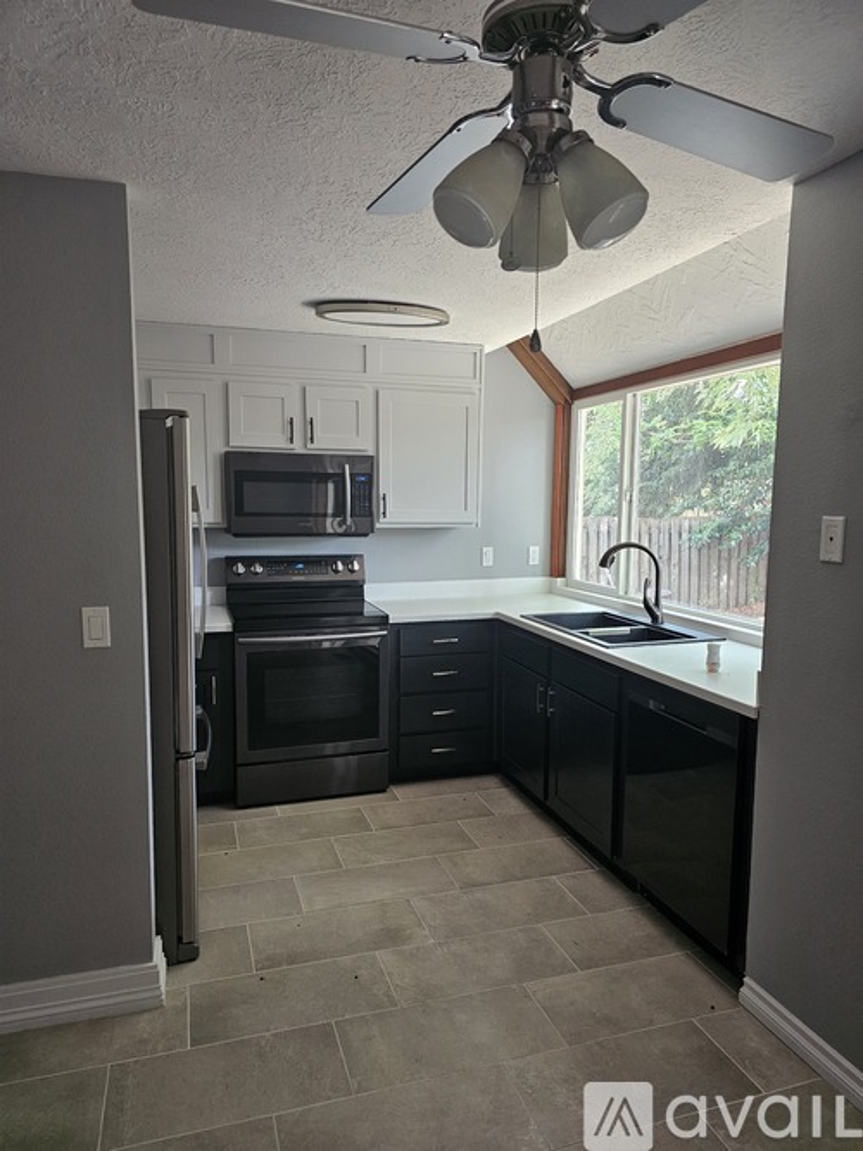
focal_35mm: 23
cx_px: 432
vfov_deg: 73.9
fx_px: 765
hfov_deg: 58.9
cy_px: 576
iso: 400
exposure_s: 1/120
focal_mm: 6.3
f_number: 1.7
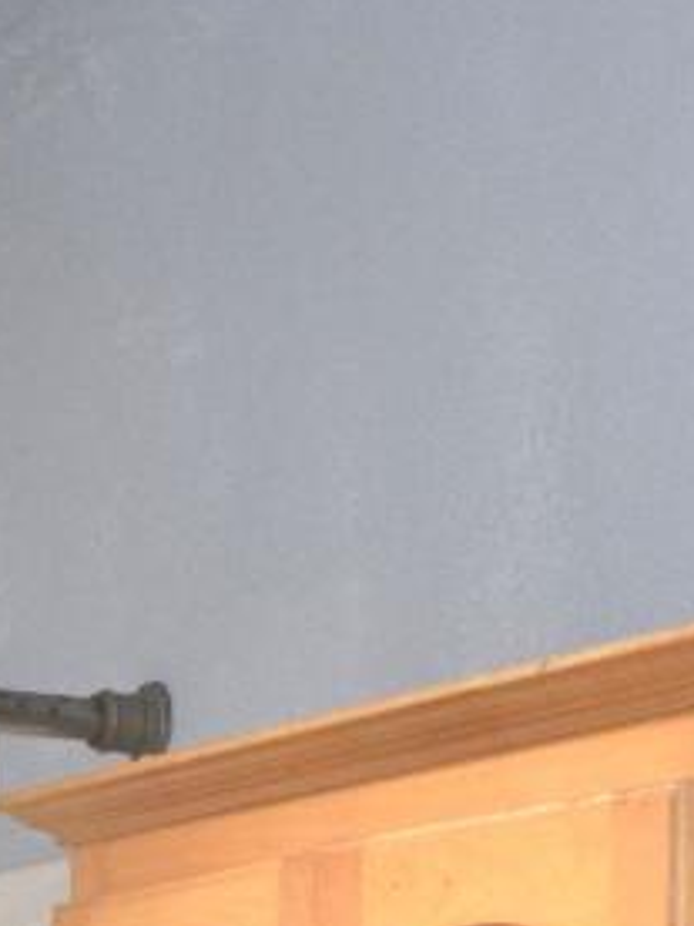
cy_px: 2238
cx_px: -8
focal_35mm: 188
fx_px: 5025
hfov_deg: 7.9
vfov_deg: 9.4
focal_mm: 18
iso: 800
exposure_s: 1/100
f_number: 5
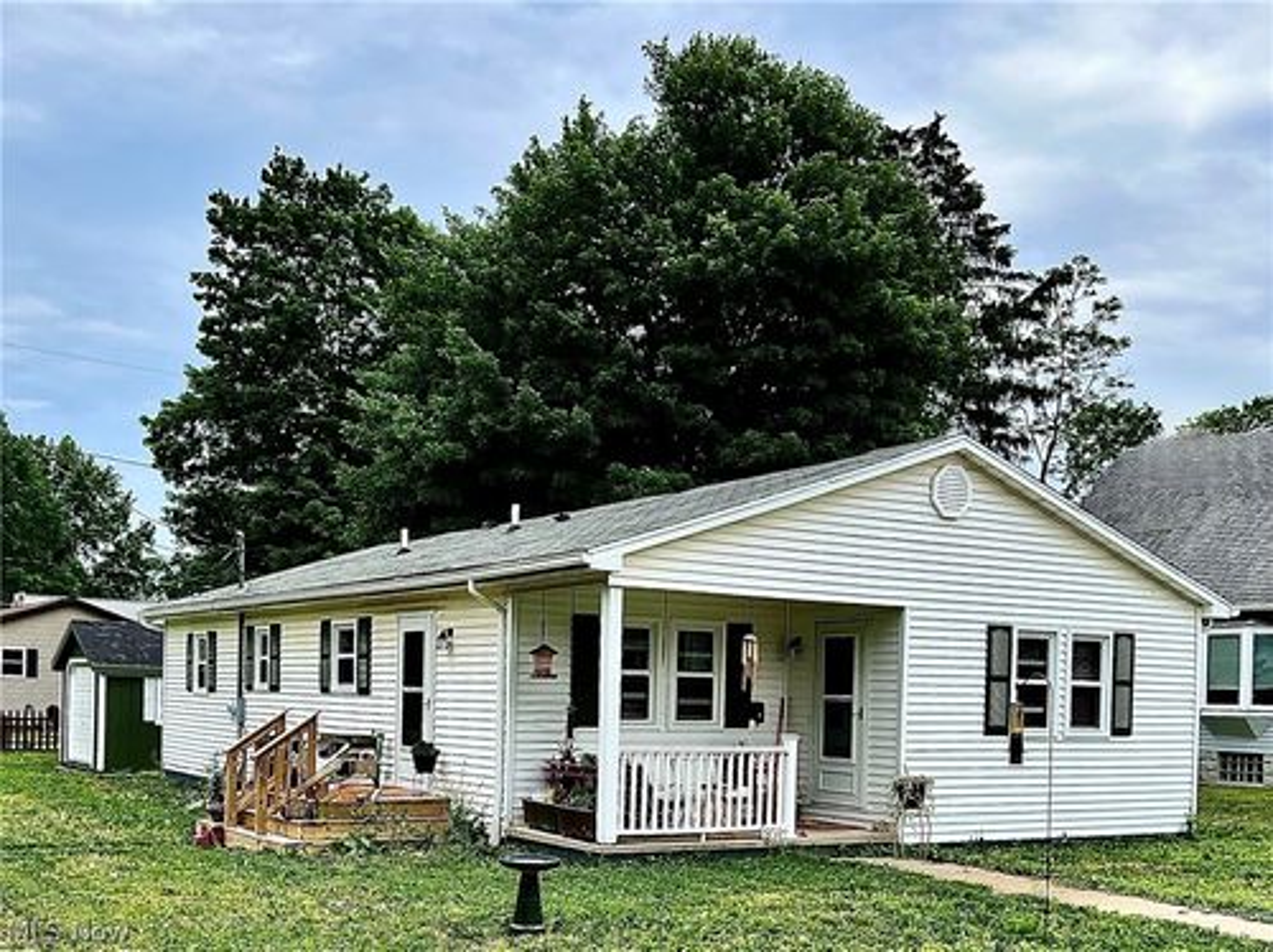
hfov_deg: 67.4
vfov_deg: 53.0
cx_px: 636
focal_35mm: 26
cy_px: 476
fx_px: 955
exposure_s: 1/3077
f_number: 1.5
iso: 50
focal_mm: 5.7
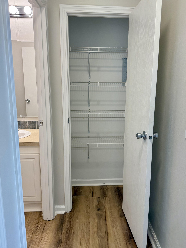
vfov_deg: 67.3
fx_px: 186
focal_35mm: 26
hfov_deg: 53.0
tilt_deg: -10.0
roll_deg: -0.7
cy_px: 119
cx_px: 99
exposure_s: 1/120
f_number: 1.78
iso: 160
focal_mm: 6.76
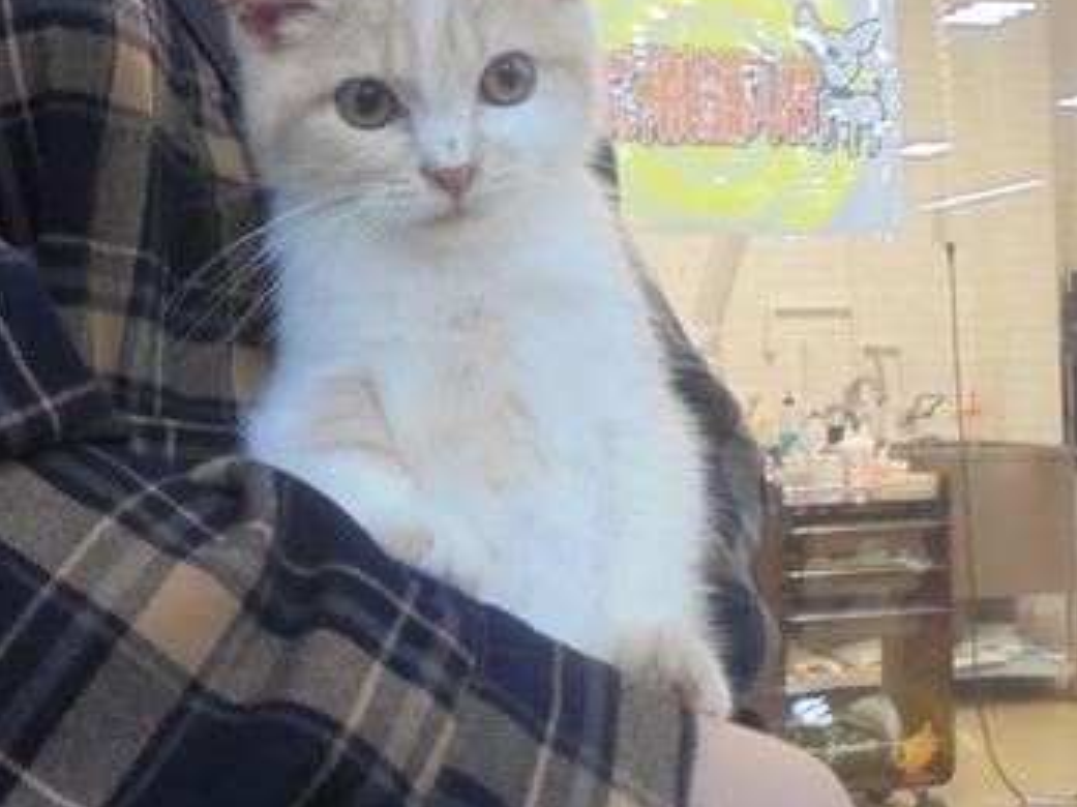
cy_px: 369
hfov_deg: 40.9
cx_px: 273
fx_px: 1400
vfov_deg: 32.1
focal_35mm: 45
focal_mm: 4.6
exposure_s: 1/30
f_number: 3.5
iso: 400
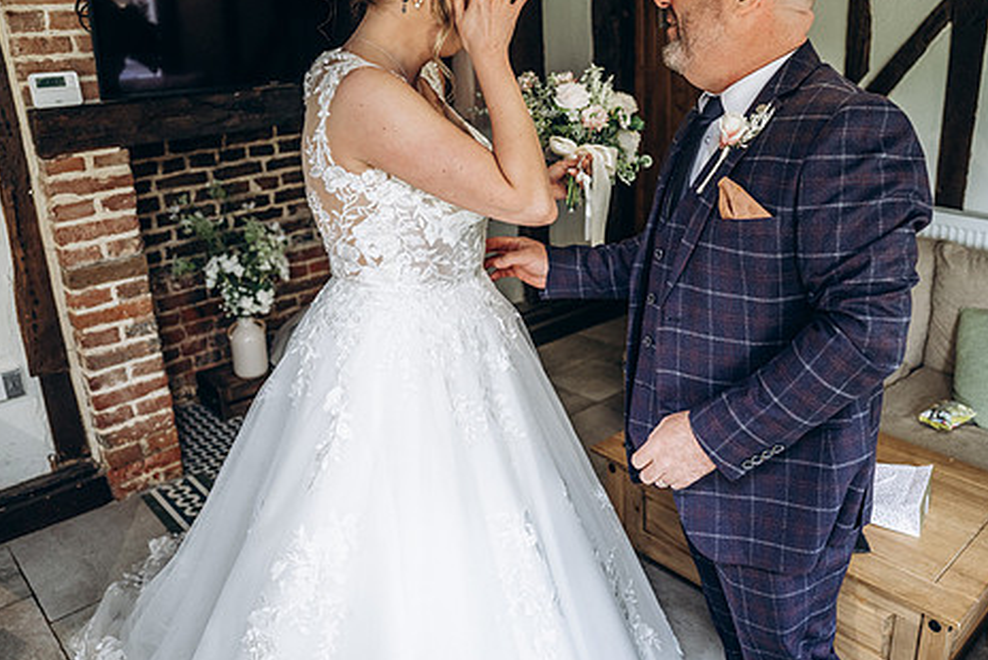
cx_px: 592
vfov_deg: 43.4
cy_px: 261
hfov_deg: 61.4
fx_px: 824
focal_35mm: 30
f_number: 2.8
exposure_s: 1/125
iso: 800
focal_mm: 24
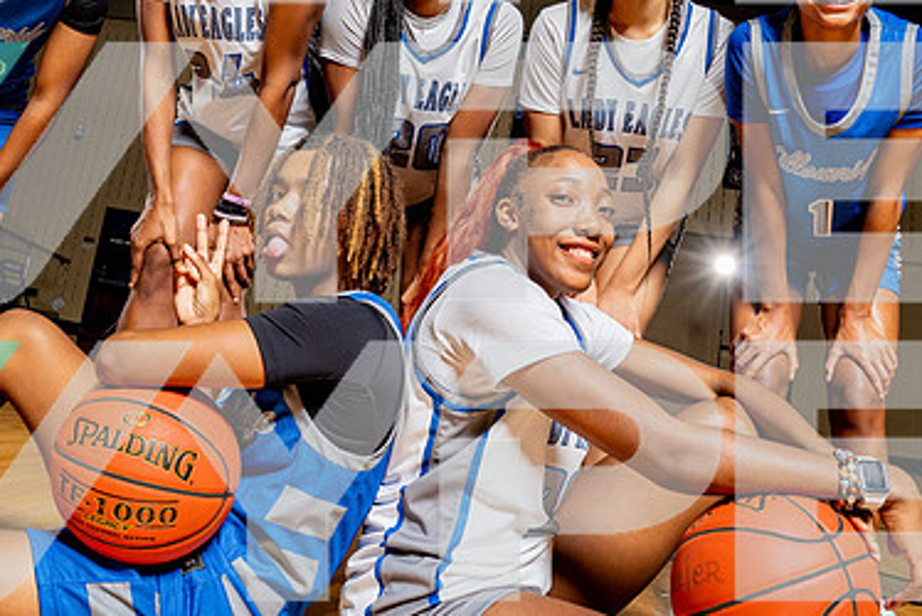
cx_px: 399
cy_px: 174
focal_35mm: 31
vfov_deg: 41.5
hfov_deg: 60.0
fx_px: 795
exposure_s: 1/250
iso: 400
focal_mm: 20
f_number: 8
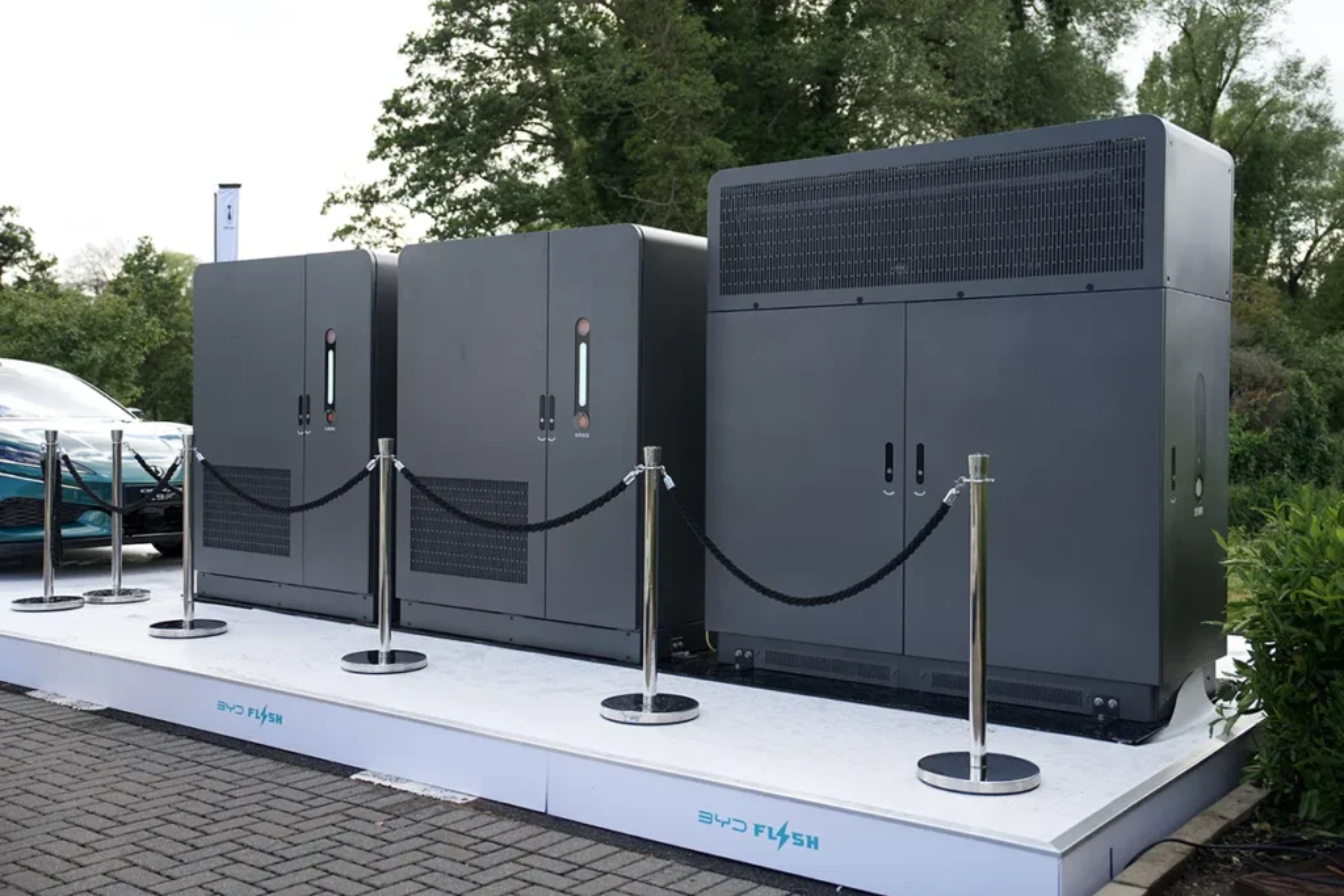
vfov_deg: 36.9
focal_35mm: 36
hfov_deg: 53.1
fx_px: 1344
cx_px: 672
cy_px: 448
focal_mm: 36
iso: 160
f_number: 2.8
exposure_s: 1/200
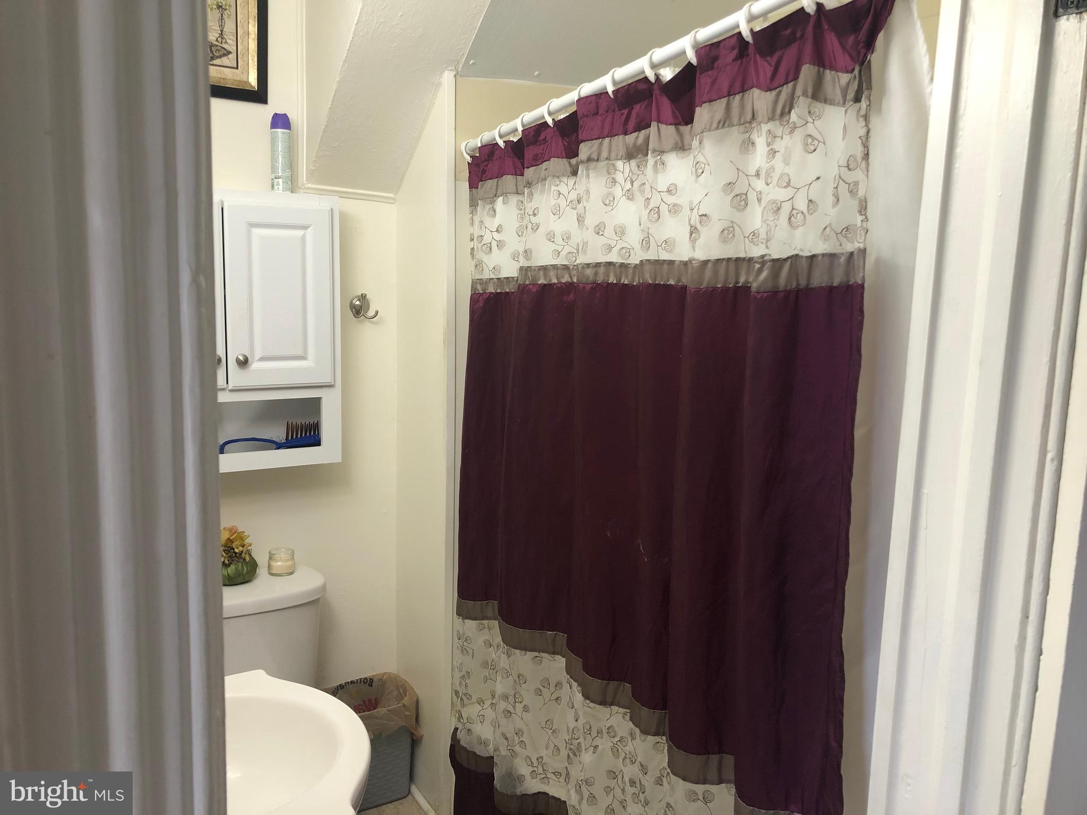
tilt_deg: -10.0
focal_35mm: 28
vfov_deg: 49.7
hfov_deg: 63.4
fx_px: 879
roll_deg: -1.4
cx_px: 544
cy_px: 408
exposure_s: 1/24
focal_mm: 3.99
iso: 40
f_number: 1.8
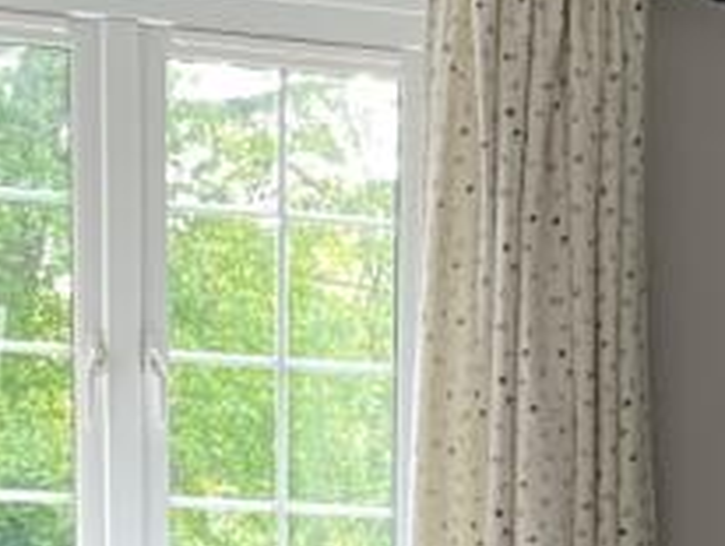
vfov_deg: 10.5
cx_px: 672
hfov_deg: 15.1
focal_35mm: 129
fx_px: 2705
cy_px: 1138
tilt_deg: -11.8
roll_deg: -1.8
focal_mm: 4.2
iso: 125
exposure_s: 1/98
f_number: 1.6
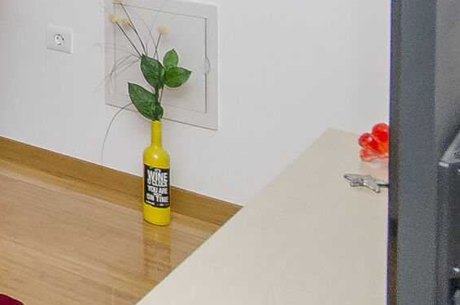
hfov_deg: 18.0
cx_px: -478
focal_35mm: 74
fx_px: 943
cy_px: -240
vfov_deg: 15.7
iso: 400
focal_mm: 10
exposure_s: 1/200
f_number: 8
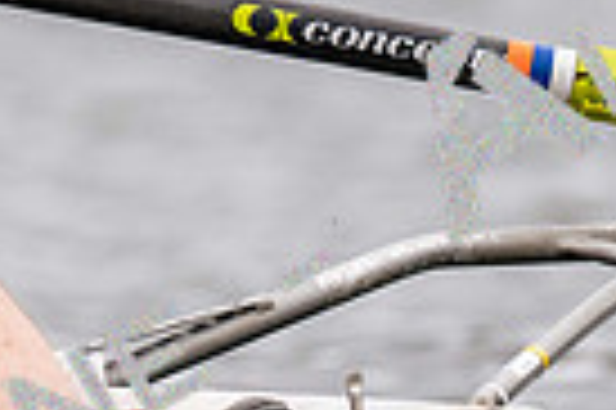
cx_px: 40
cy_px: -182
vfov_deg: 0.5
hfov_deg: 0.8
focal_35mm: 2540
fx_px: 43410
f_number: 4
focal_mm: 600
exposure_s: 1/2500
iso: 280
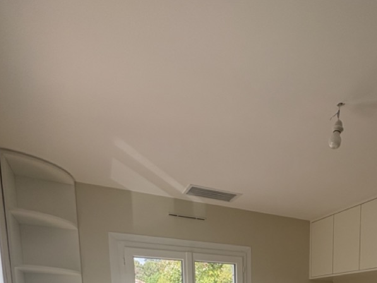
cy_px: 351
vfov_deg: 35.3
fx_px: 327
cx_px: 275
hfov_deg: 57.4
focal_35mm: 30
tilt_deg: -7.4
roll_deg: -0.3
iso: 64
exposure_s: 1/220
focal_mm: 2.22
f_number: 2.2
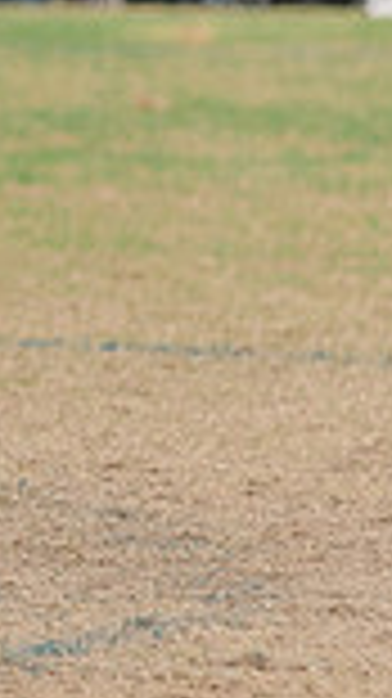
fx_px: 23969
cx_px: -965
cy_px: 57
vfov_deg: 1.7
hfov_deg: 0.9
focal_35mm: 1295
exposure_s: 1/1250
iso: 250
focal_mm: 155
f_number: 3.2
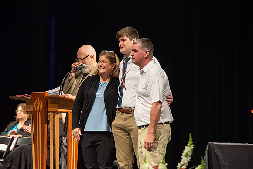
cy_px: 84
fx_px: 1230
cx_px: 126
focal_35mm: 175
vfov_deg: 7.9
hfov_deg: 11.7
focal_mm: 175
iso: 1600
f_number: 4
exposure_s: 1/100
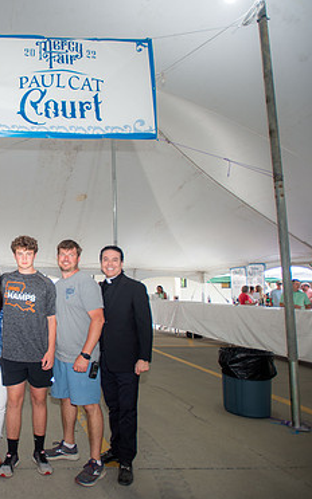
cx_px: 4
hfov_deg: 40.6
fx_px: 368
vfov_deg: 68.4
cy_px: 256
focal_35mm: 27
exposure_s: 1/60
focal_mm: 17
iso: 100
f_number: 2.8
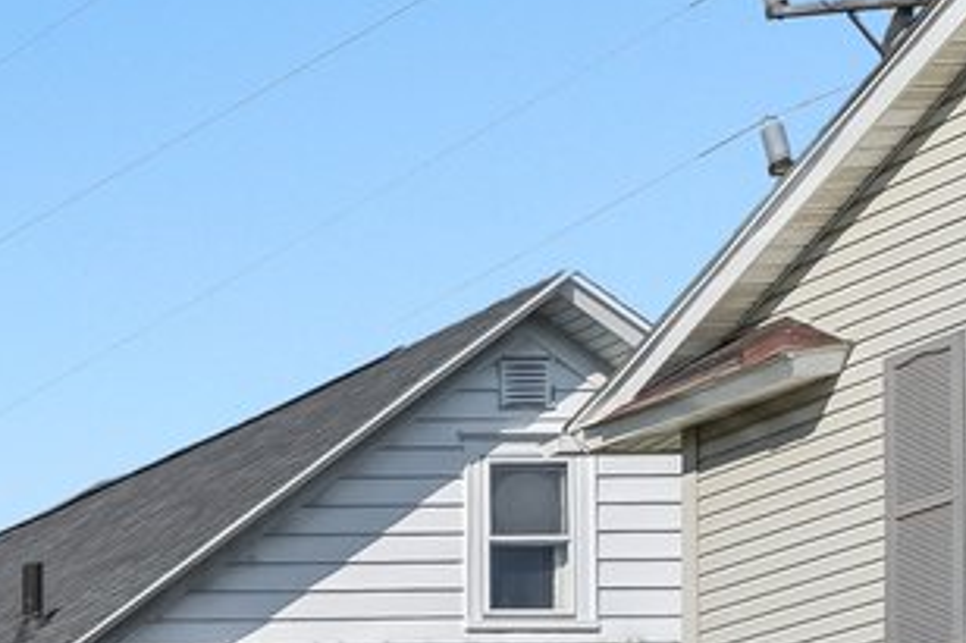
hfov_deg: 11.4
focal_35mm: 93
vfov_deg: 12.6
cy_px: 1363
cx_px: -1970
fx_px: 2494
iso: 200
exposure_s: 1/640
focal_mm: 14
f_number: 8
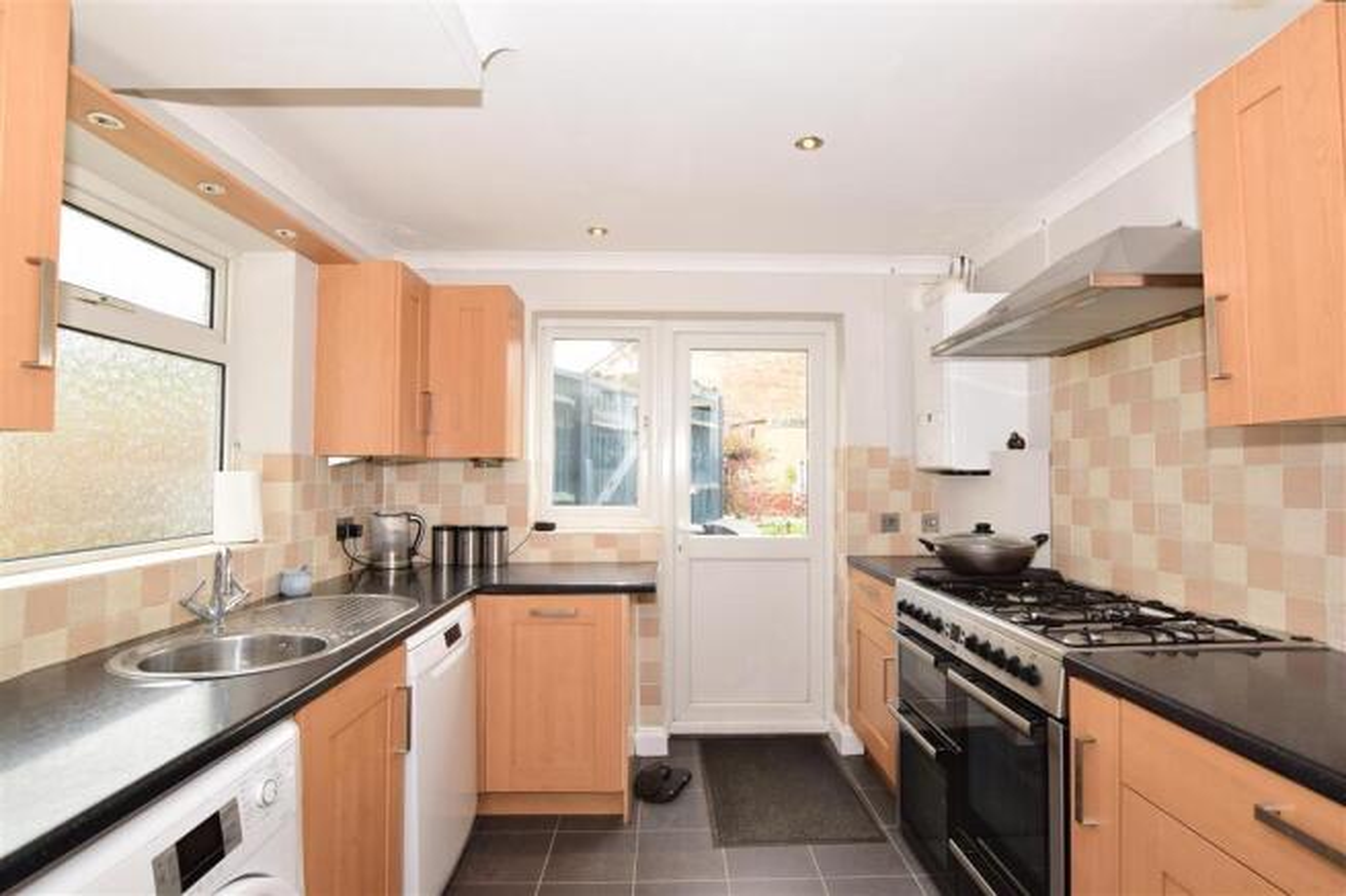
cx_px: 673
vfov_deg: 77.3
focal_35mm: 15
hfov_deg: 100.4
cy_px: 448
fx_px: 561
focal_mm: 10
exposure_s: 1/60
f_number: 5.6
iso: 400
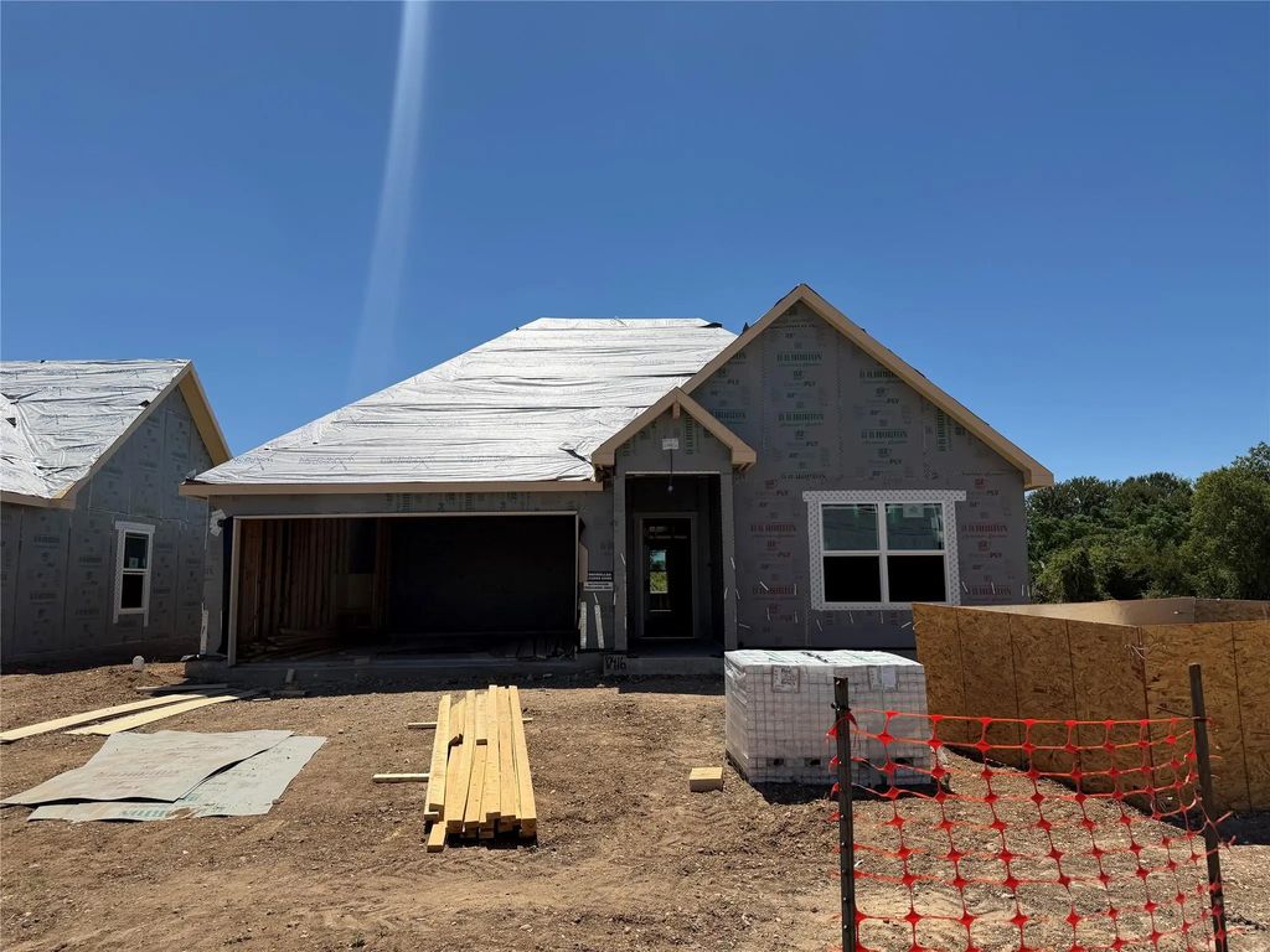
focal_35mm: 24
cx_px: 635
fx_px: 881
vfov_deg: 56.8
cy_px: 476
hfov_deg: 71.6
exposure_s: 1/7353
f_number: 1.78
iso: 80
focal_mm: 6.76
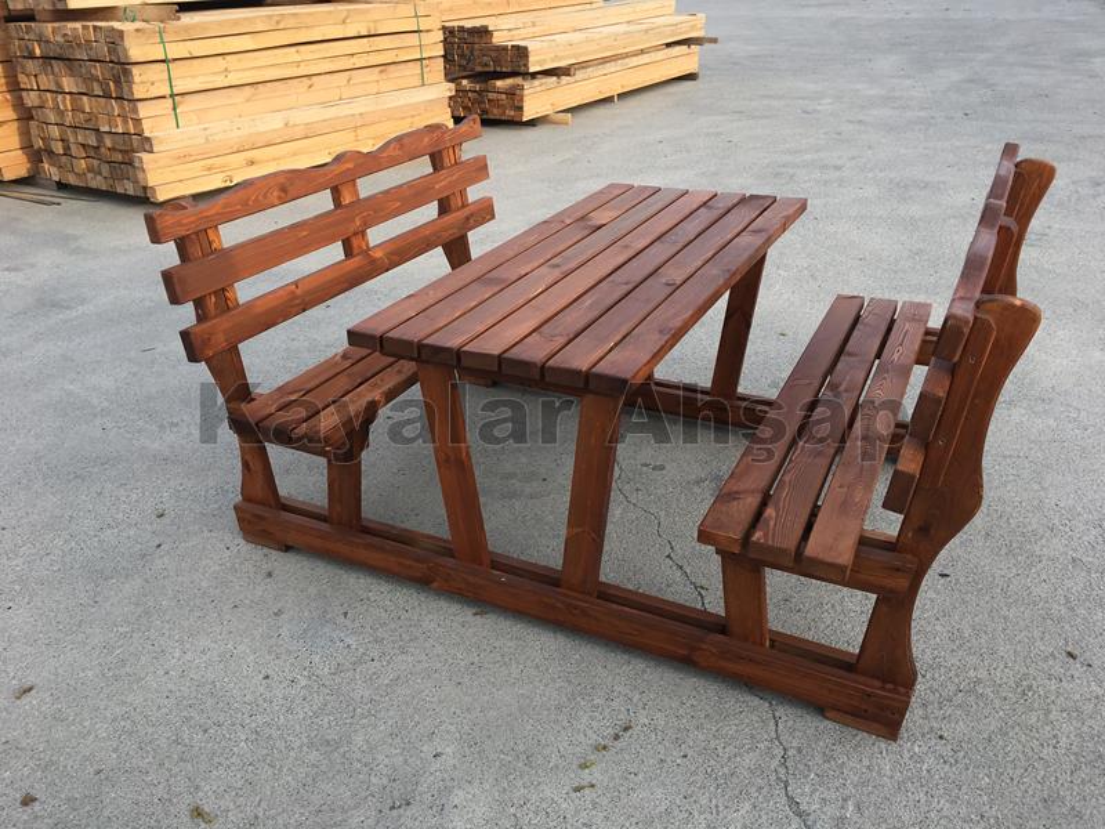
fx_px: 926
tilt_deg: -26.0
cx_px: 552
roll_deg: +0.4
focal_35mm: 29
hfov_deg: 61.7
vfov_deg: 48.2
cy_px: 414
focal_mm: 4.15
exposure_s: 1/373
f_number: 2.2
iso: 25
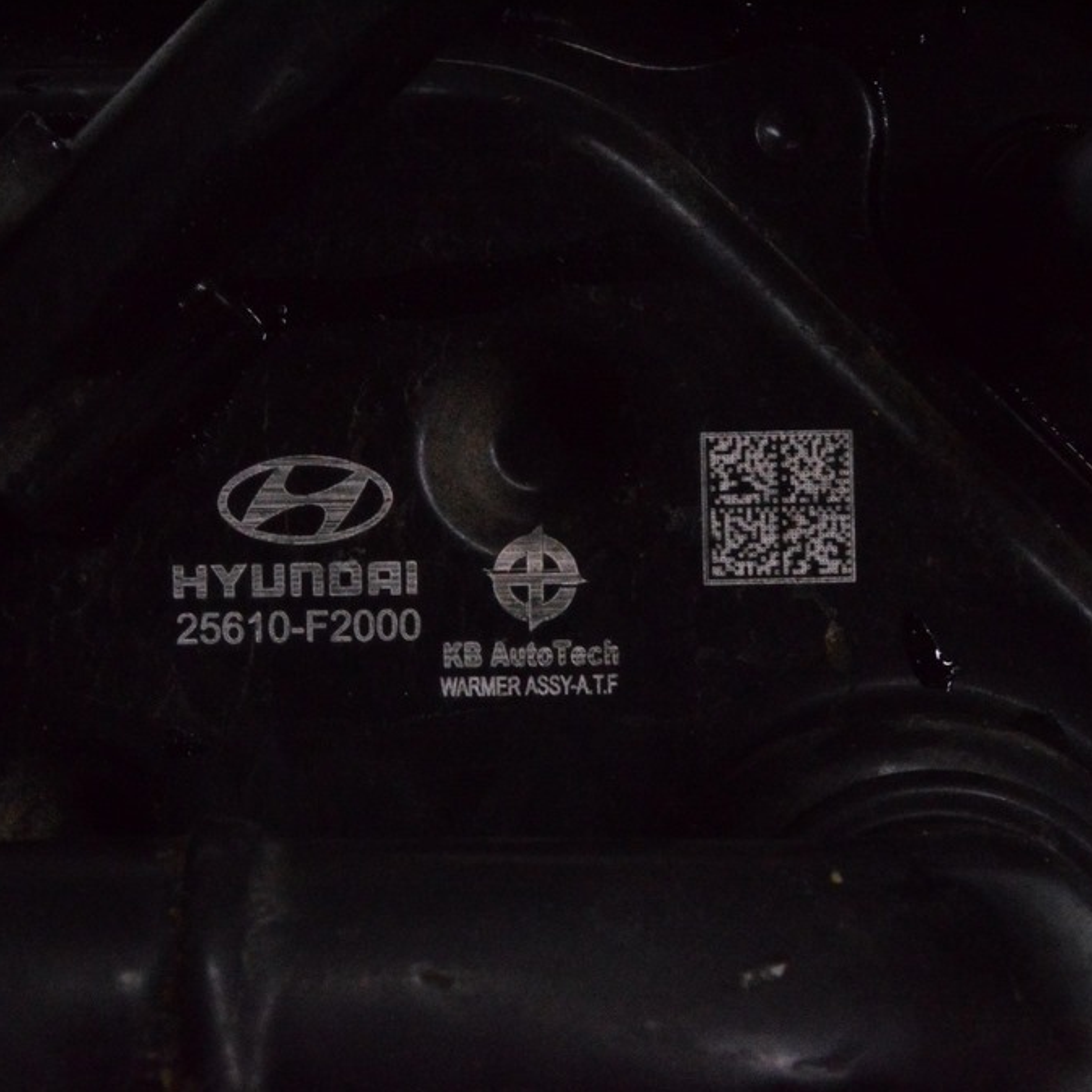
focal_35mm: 107
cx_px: 385
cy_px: 546
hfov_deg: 16.3
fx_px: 3806
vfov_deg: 16.3
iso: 6400
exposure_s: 1/30
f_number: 36
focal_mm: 55
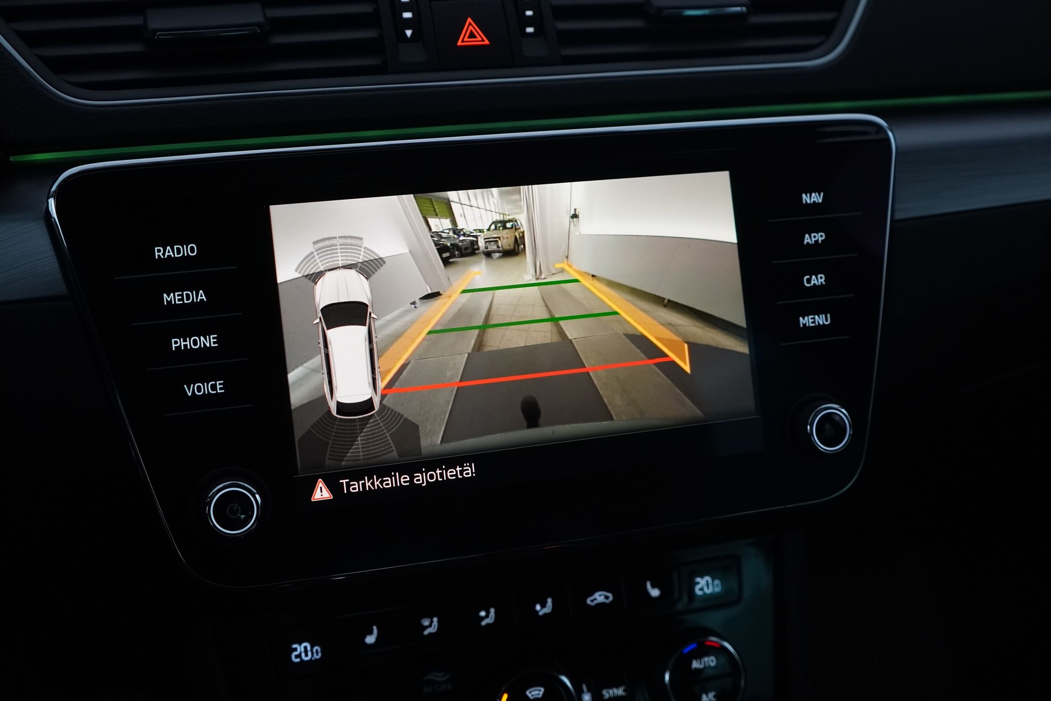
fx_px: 1226
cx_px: 526
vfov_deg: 31.9
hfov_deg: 46.4
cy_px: 350
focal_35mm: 42
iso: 2500
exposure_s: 1/60
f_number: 4
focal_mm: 28
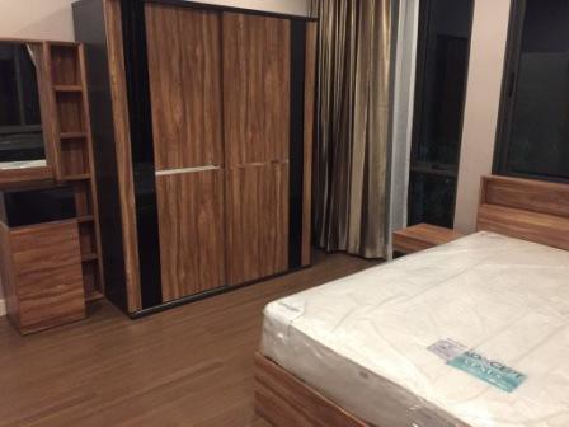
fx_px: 477
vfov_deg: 48.2
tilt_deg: -13.5
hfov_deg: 61.7
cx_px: 284
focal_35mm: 29
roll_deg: -1.7
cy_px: 214
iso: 250
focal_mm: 4.15
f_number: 2.2
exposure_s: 1/25
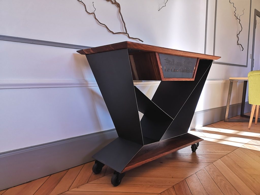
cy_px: 98
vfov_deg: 51.4
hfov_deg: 65.3
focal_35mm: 27
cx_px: 130
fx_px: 203
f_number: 1.8
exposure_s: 1/130
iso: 50
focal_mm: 3.95
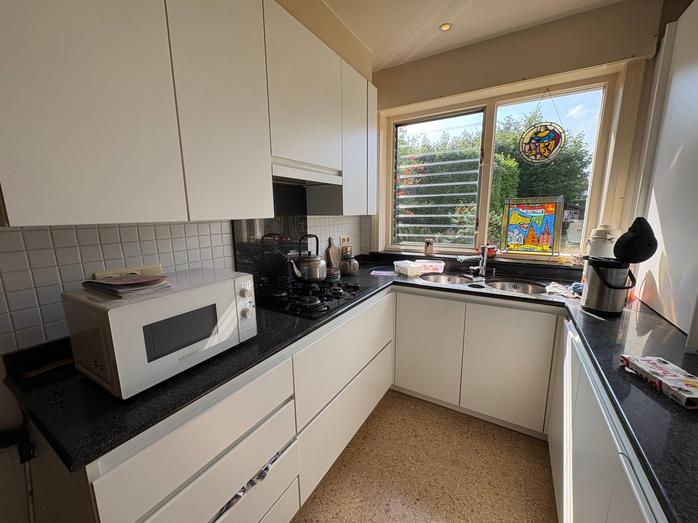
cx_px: 349
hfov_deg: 102.1
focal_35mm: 14
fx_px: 282
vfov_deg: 85.7
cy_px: 262
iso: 40
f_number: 2.2
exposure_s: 1/286
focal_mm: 2.22
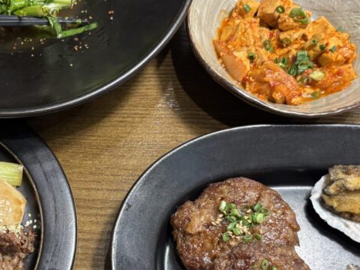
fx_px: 593
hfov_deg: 33.1
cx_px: 90
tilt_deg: -70.3
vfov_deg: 25.3
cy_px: 208
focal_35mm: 57
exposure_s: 1/60
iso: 320
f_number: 1.6
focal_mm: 5.96
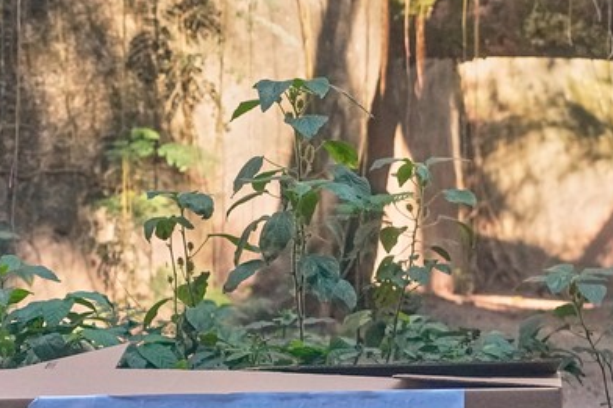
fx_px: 2127
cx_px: 904
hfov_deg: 15.2
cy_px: 229
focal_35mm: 125
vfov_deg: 11.0
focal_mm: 35
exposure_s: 1/640
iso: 2000
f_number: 3.5
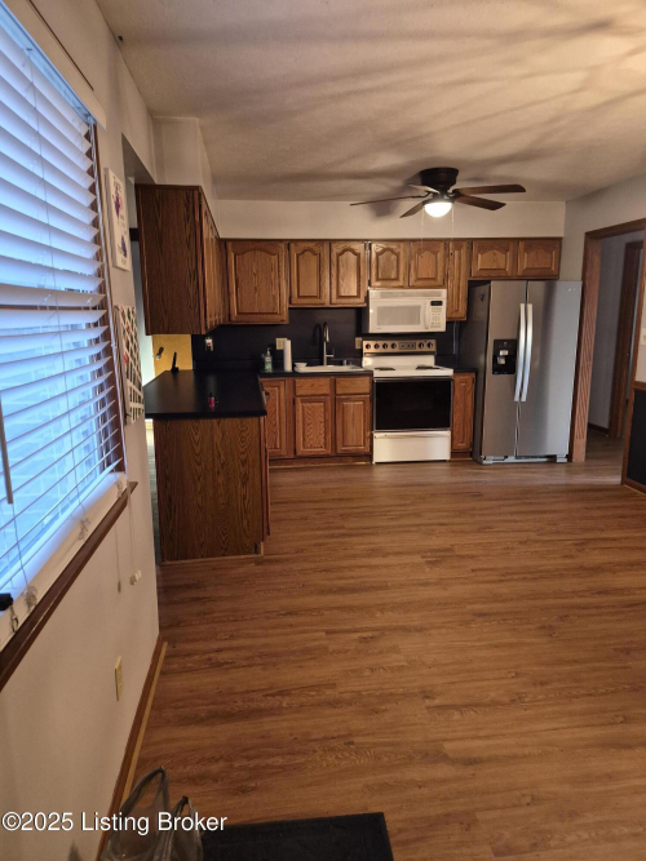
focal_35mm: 23
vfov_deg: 73.9
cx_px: 323
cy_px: 430
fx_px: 572
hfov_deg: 58.9
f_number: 1.8
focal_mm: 5.4
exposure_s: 1/120
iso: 800
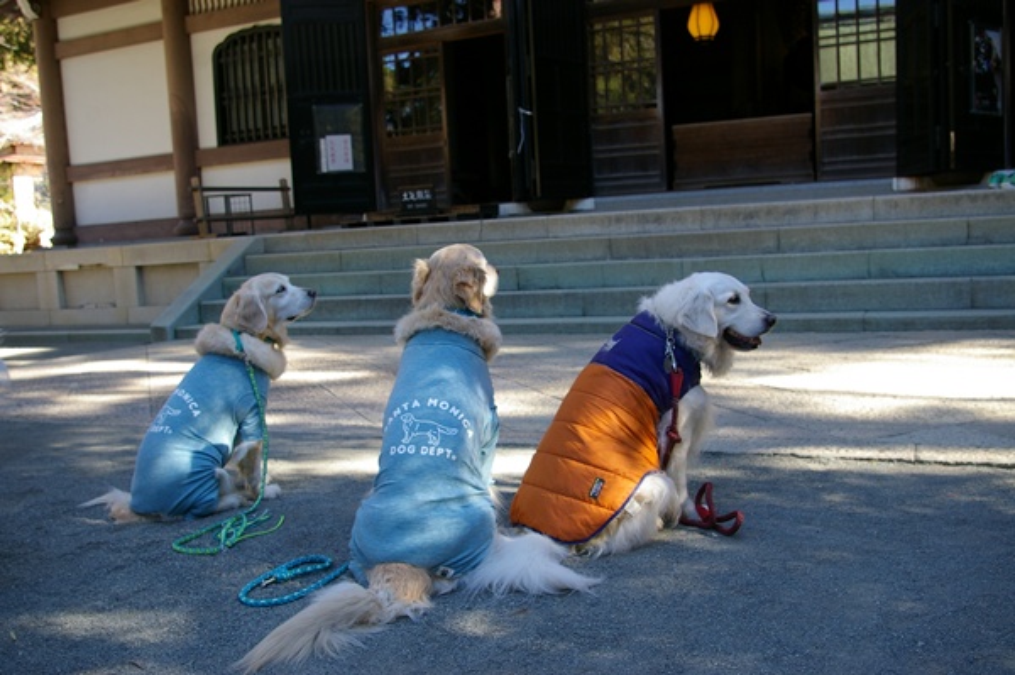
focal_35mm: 32
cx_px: 508
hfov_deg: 59.5
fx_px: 887
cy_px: 338
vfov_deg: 41.6
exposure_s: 1/90
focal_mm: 21
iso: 200
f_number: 5.6
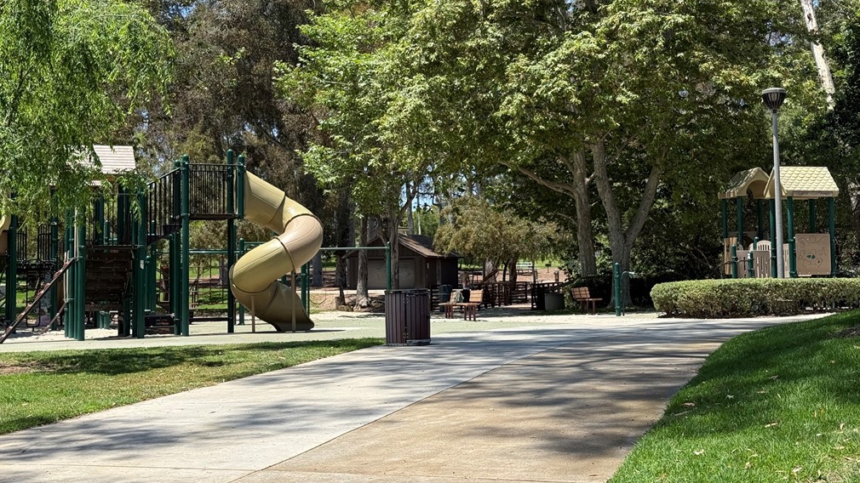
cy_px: 202
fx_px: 1209
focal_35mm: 53
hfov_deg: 39.2
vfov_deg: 22.6
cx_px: 430
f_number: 1.78
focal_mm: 6.76
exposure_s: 1/2577
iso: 64
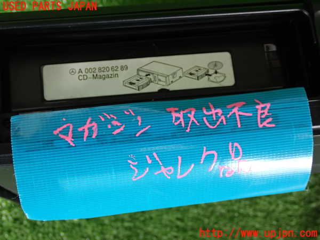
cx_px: 160
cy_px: 120
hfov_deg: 38.2
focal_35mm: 50
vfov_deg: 29.1
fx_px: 462
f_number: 3.2
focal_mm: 9.01
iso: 250
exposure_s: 1/50
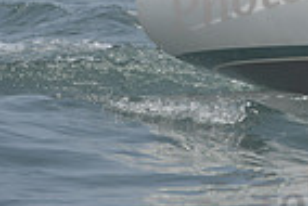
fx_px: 7339
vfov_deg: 1.6
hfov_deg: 2.4
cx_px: 588
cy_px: -166
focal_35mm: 857
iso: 280
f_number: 10
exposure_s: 1/1000
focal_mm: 210
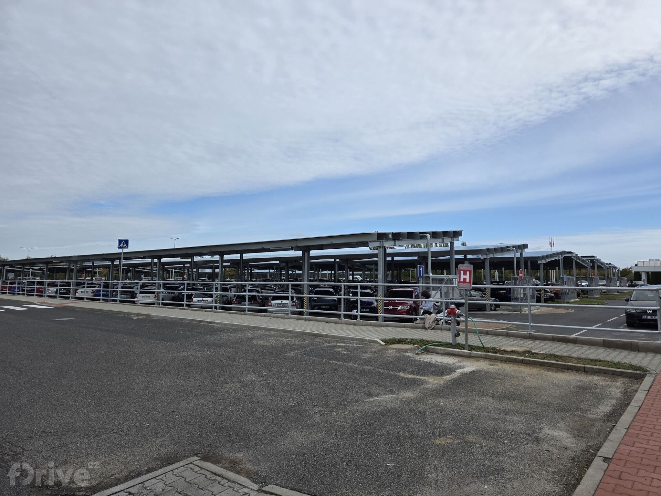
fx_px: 439
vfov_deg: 58.9
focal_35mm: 23
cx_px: 330
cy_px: 248
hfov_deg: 73.9
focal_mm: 6.3
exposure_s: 1/6150
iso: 80
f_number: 1.7
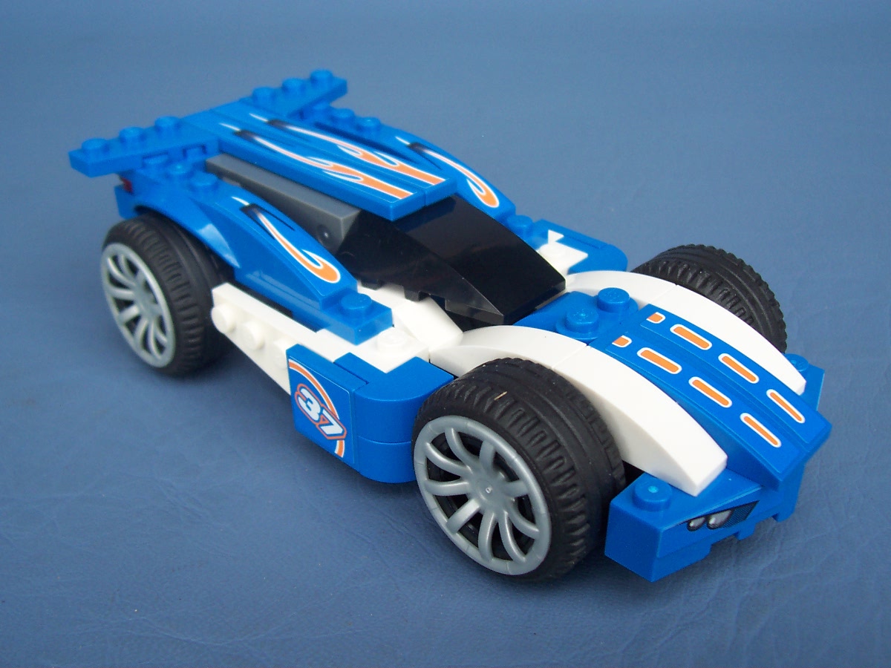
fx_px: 952
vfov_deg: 38.7
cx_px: 446
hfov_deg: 50.1
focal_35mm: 37
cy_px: 334
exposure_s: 1/180
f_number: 2.8
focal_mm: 5.6
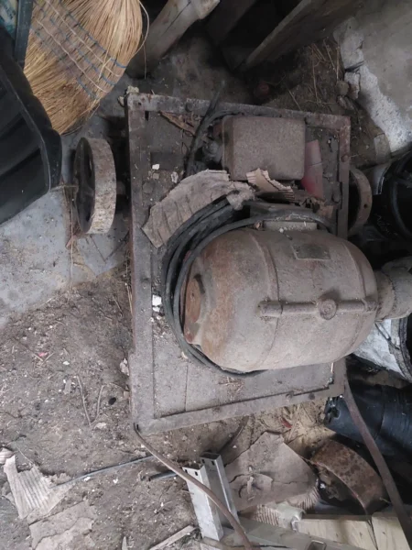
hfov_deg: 46.8
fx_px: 476
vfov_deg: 60.0
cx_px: 206
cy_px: 275
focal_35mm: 30
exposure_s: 1/14
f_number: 1.8
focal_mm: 4.6
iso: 1600
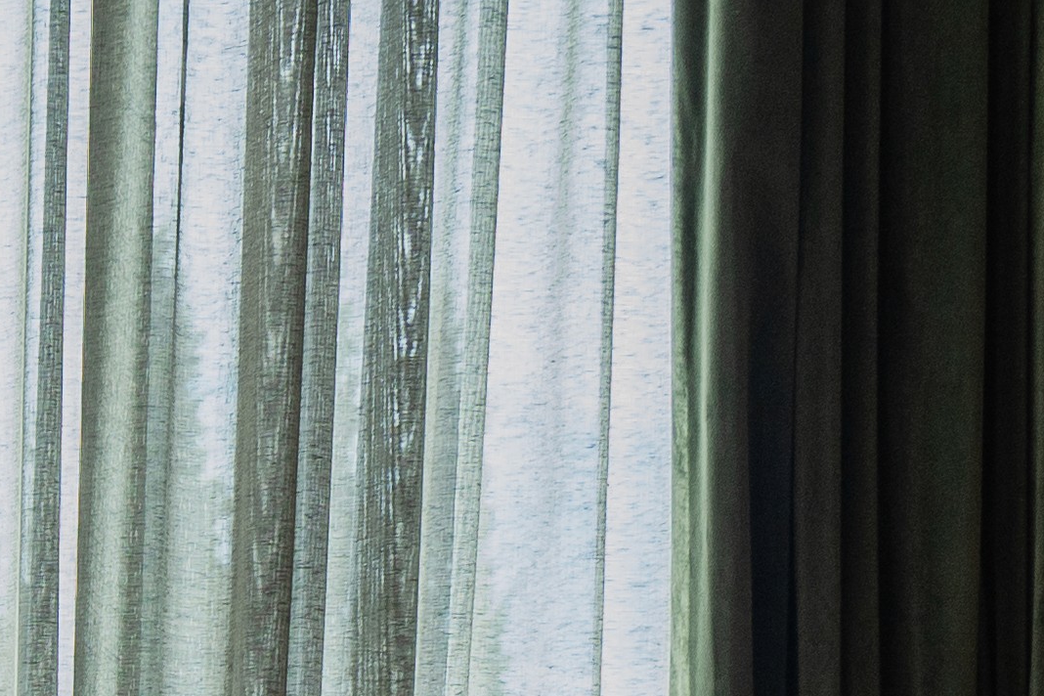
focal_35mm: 148
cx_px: -831
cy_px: 1766
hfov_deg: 12.6
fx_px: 4289
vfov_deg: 8.4
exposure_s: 1/40
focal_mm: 17
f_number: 4
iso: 125
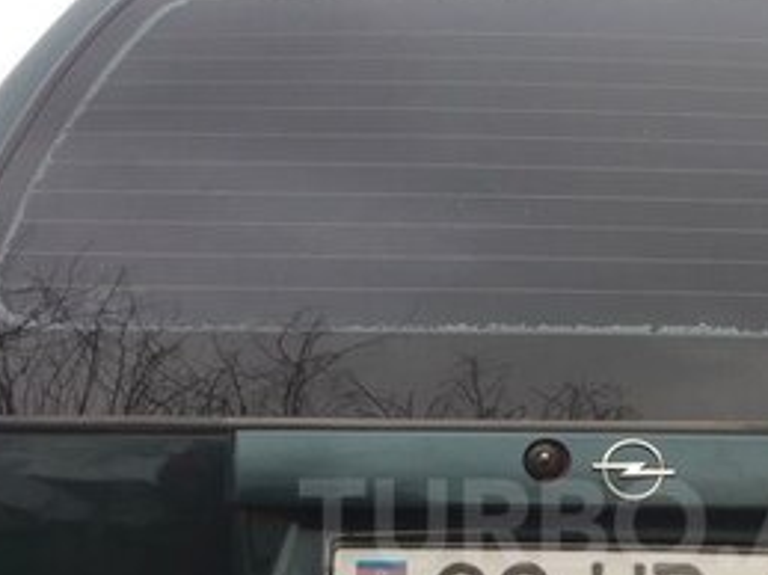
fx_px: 1641
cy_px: 523
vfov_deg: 19.5
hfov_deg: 25.9
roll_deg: -0.9
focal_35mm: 74
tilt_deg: +0.8
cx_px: 602
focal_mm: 4.15
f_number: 2.2
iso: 40
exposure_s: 1/100
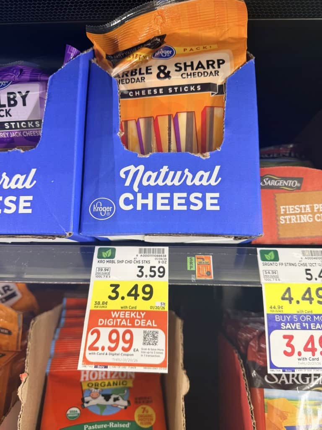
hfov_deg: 56.8
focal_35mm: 24
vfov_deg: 71.6
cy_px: 215
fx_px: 298
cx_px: 161
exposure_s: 1/121
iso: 125
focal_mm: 6.8
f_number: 1.8
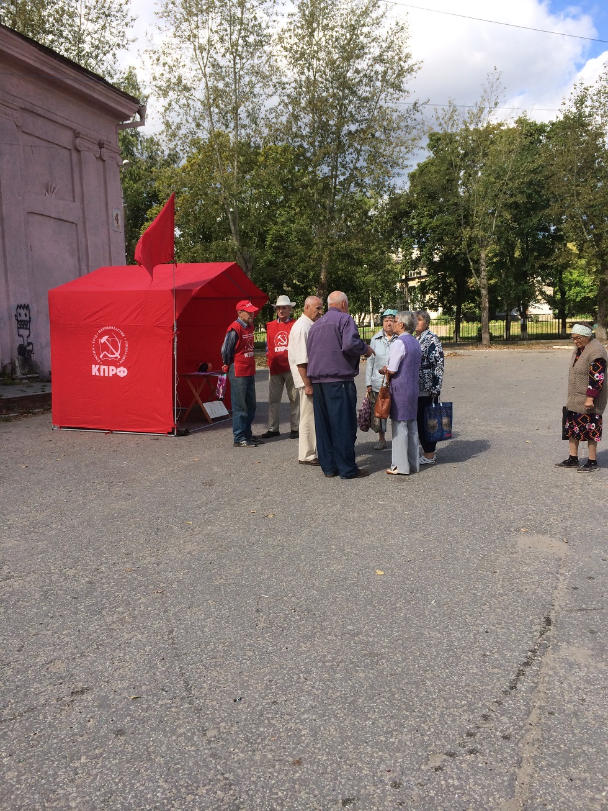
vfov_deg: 60.0
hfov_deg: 46.8
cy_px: 406
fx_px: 702
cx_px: 304
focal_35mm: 30
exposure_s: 1/1109
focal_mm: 4.12
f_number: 2.2
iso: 32
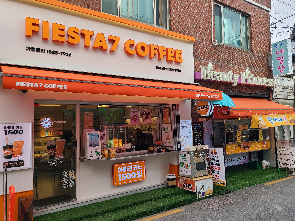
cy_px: 109
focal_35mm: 27
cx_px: 148
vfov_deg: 51.4
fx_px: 230
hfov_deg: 65.3
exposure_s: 1/827
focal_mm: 5.4
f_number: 1.8
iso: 40
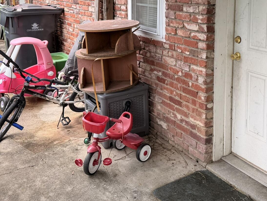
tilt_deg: -9.2
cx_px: 172
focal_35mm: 45
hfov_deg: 41.7
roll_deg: -0.3
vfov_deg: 31.3
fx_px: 347
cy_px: 38
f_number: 1.78
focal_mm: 6.76
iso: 80
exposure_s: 1/403
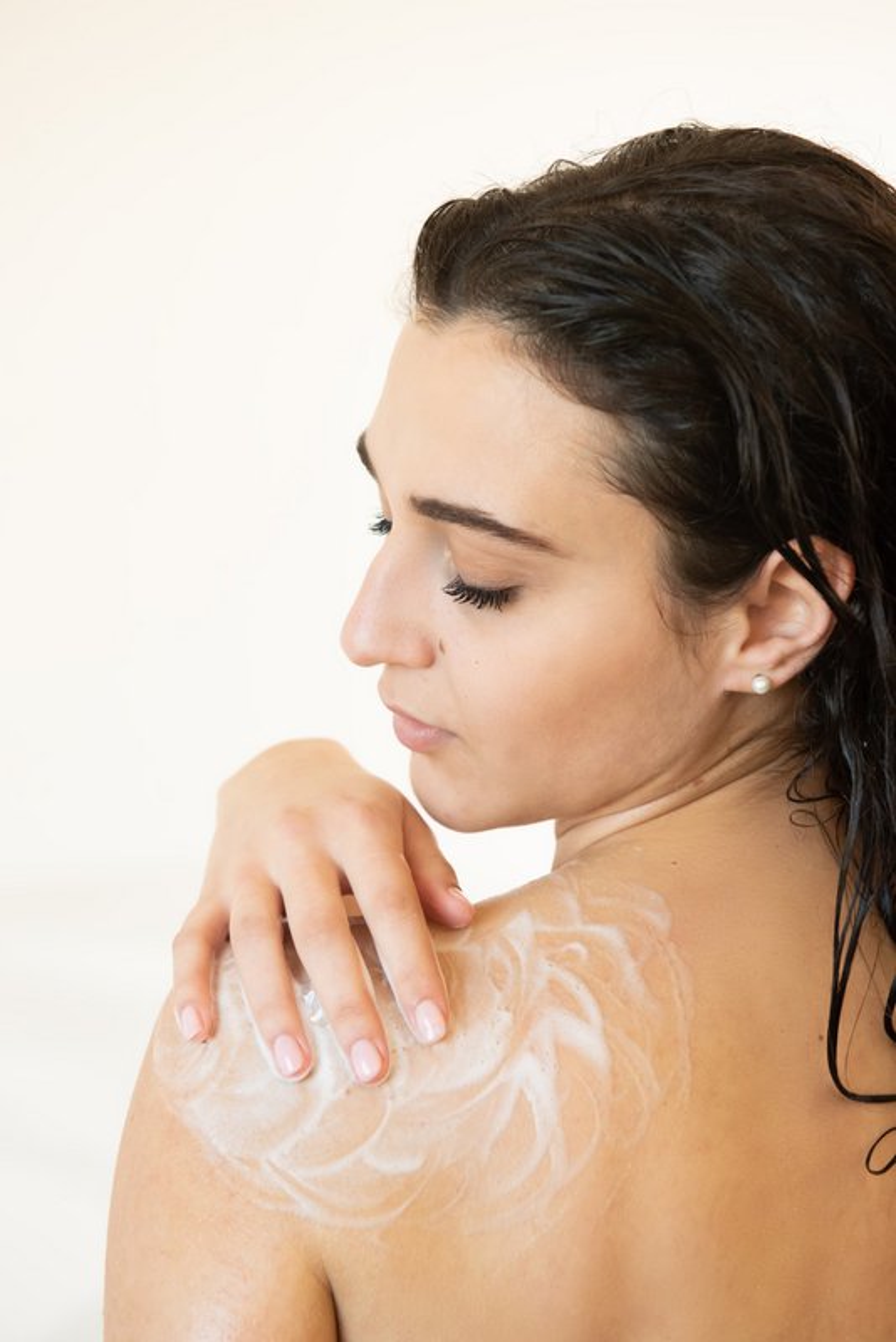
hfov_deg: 19.5
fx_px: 2611
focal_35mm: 70
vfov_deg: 28.8
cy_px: 671
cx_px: 448
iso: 1600
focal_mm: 70
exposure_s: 1/200
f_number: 5.6
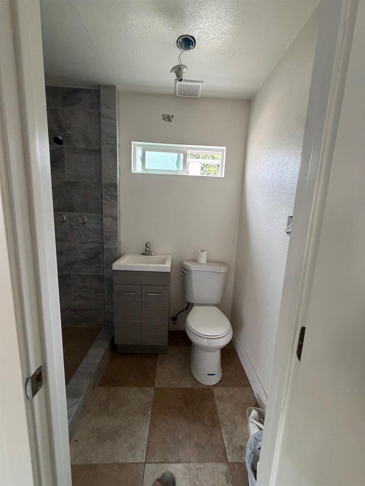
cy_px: 243
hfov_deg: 85.7
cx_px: 182
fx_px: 197
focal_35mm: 14
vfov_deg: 102.0
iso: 320
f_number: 2.2
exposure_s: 1/113
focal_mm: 2.22
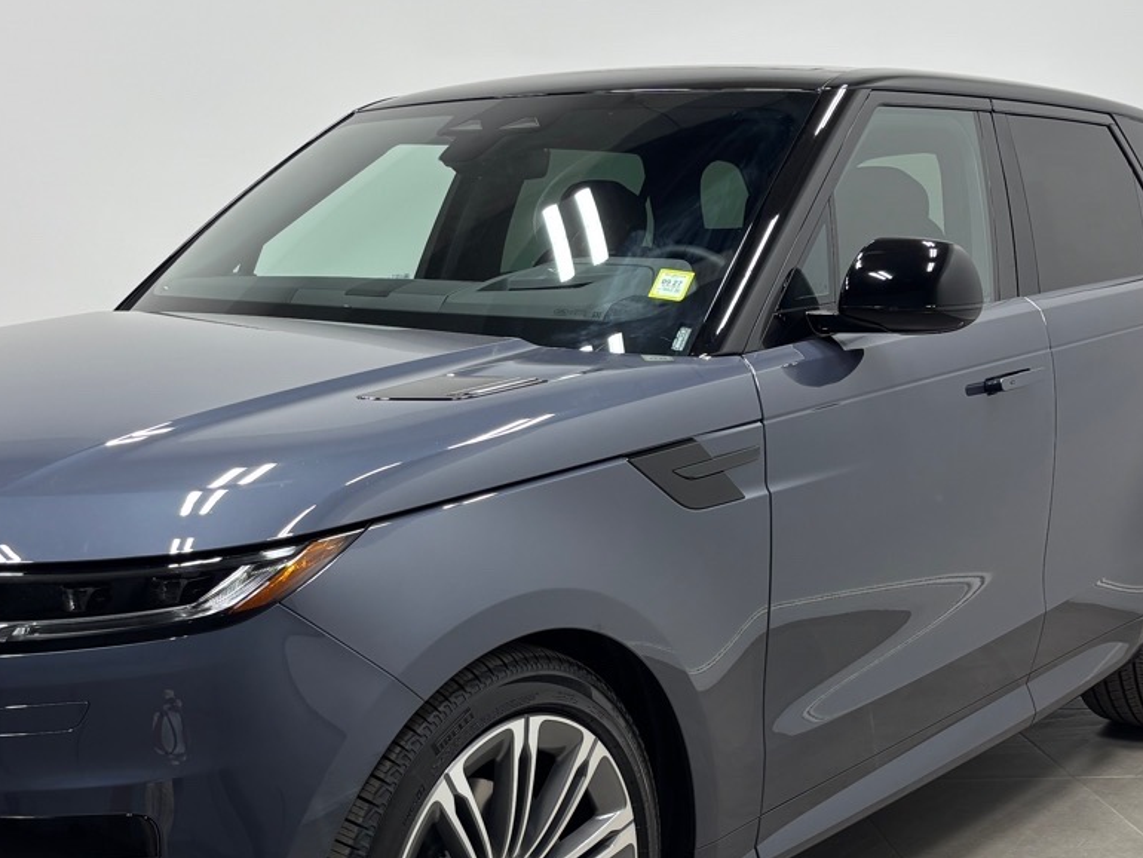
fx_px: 1784
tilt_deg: -11.1
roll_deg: +0.4
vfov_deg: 27.0
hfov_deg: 35.4
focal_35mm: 54
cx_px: 459
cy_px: 517
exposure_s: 1/125
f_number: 1.6
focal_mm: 5.96
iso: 32
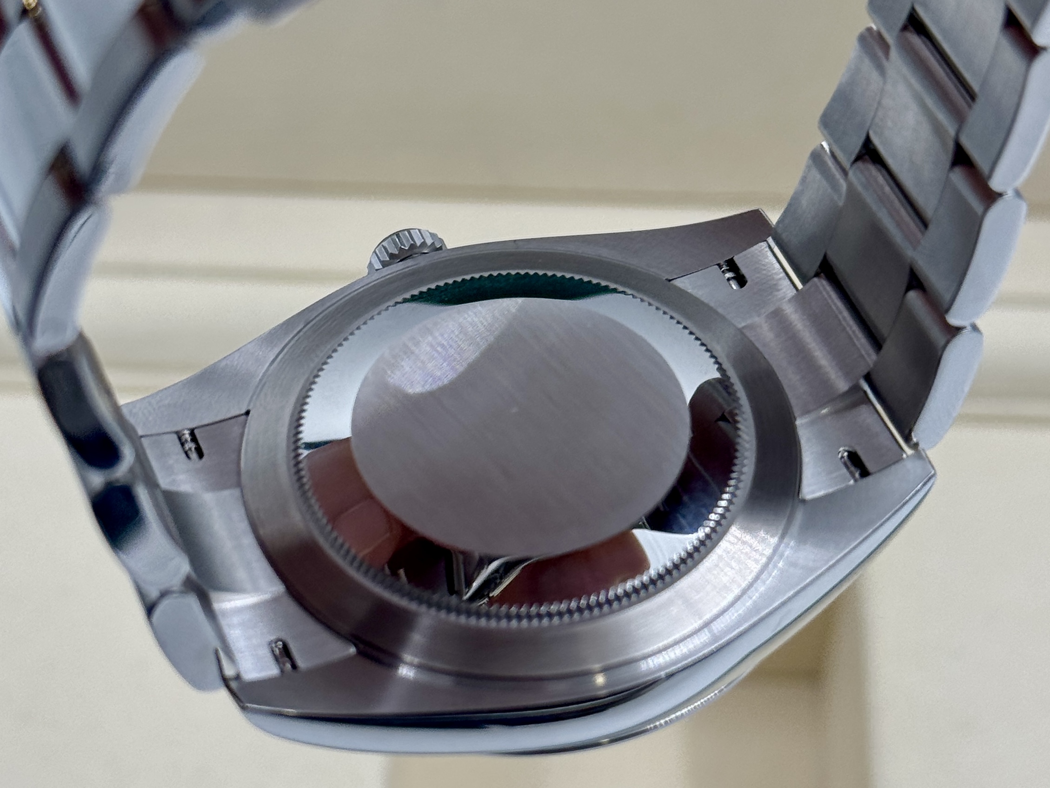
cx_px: 525
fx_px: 1456
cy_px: 394
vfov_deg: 30.3
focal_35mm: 48
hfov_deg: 39.7
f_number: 1.78
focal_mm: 6.76
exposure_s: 1/338
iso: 64
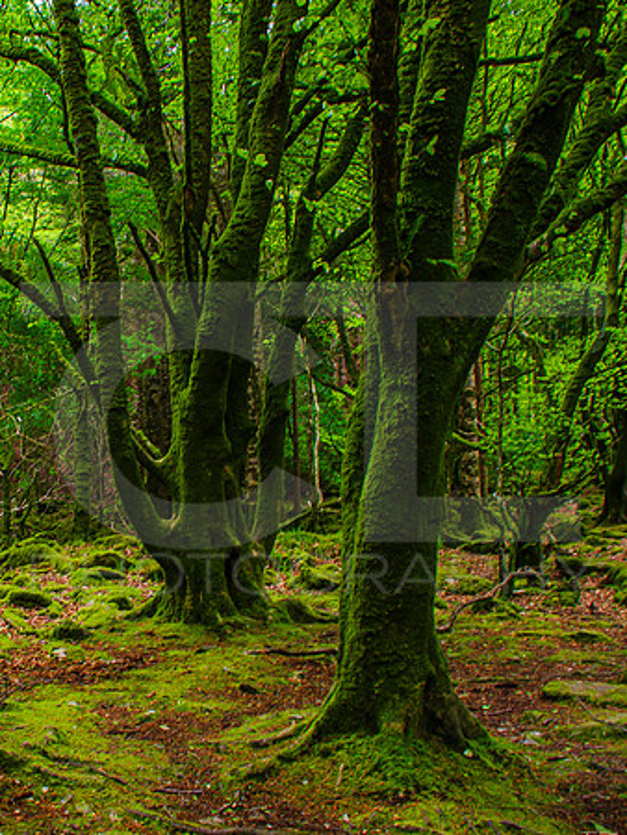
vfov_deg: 47.6
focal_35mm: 39
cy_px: 418
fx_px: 947
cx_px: 92
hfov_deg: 35.0
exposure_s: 1/10
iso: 100
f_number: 5.6
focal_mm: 18
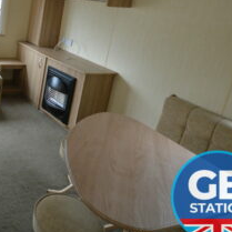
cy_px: 56
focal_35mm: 33
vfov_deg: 47.7
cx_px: -27
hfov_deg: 39.9
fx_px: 250
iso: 640
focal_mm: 10
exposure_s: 1/60
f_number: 4
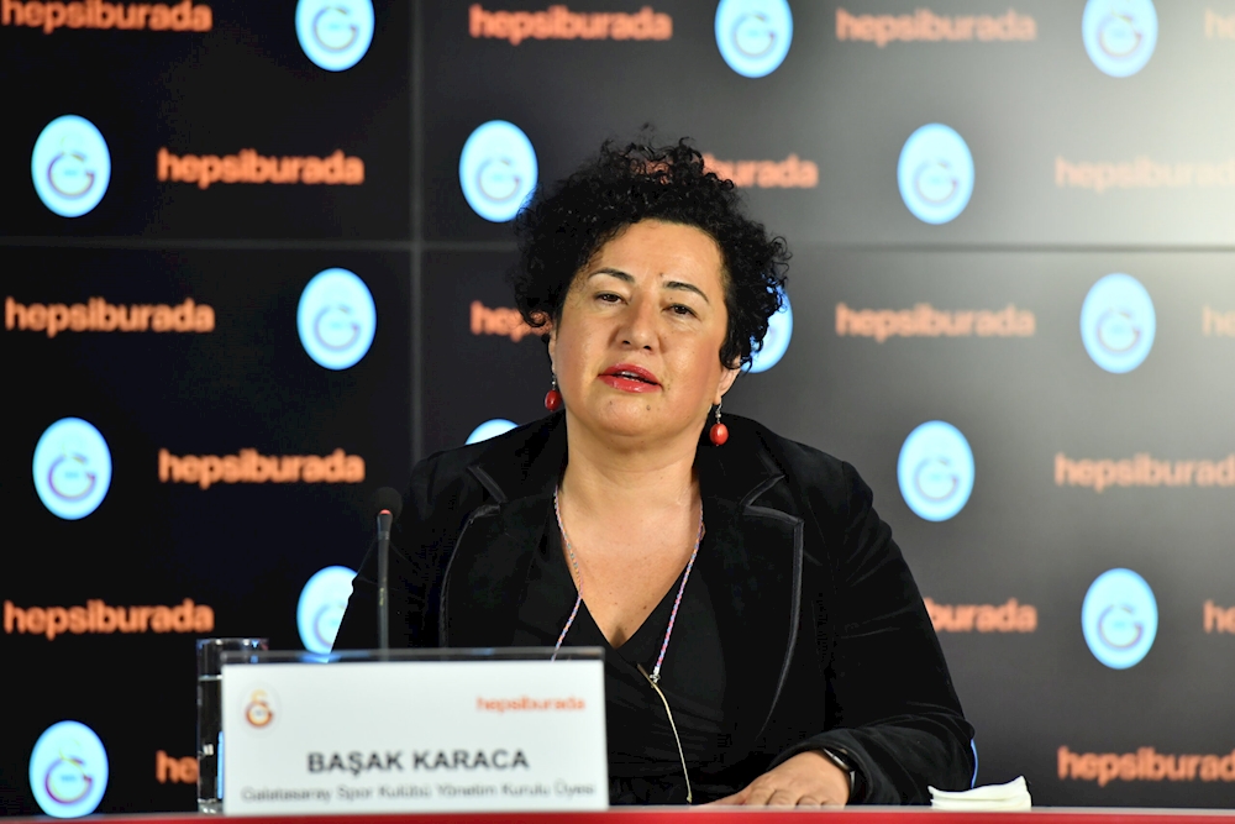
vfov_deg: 6.9
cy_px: 412
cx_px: 618
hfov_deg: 10.3
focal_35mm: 200
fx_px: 6862
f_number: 4.5
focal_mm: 200
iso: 2500
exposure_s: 1/200
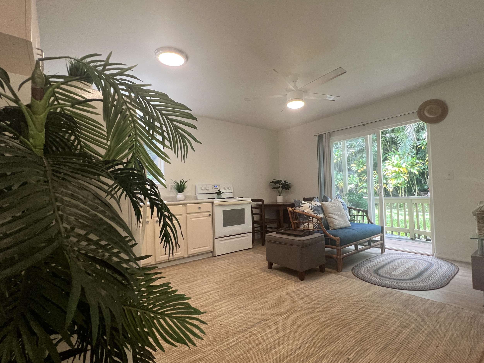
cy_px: 188
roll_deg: +1.6
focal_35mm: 16
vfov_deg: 78.1
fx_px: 224
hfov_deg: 94.4
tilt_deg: -0.2
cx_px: 257
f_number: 1.8
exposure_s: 1/120
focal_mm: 1.57
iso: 160
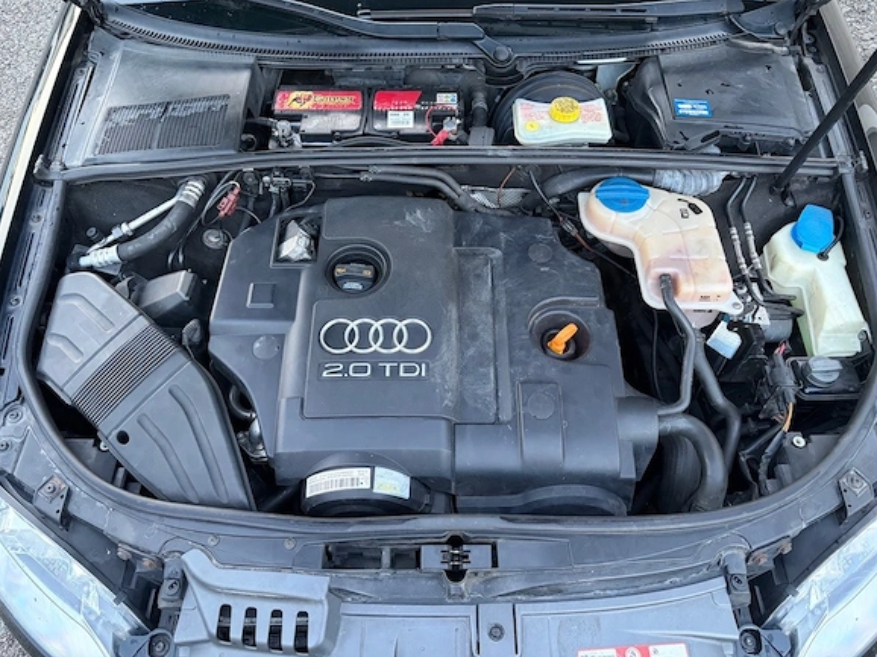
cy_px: 319
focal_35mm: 27
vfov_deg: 51.3
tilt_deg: -53.7
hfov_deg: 65.3
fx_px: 684
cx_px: 445
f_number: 1.6
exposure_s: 1/60
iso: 320
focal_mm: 5.96
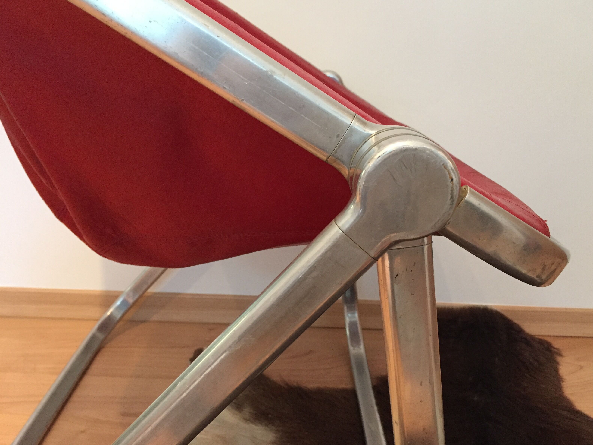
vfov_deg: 46.8
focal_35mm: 30
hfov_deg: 60.0
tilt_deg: -18.0
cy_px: 221
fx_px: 514
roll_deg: -2.9
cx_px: 306
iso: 250
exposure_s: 1/25
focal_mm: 4.15
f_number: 2.2
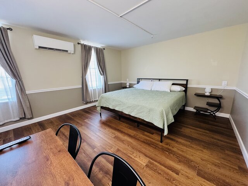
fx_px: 100
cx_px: 124
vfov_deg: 85.7
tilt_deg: -12.3
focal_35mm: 14
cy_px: 93
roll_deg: +1.1
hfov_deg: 102.1
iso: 320
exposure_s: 1/60
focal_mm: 2.22
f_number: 2.2
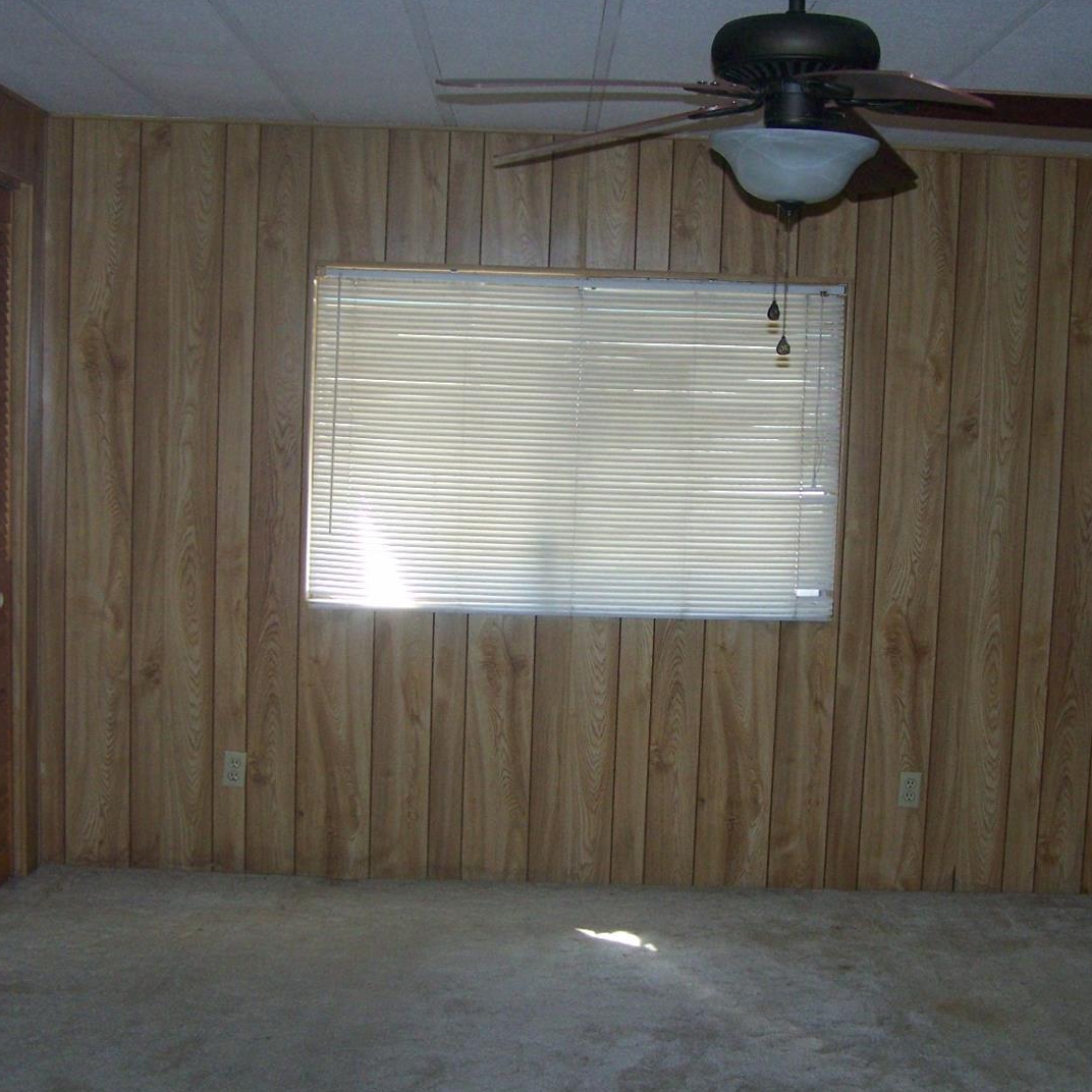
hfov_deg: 36.0
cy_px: 553
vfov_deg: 36.1
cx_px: 608
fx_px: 1677
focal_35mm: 47
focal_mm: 6.3
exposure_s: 1/60
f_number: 2.8
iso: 160
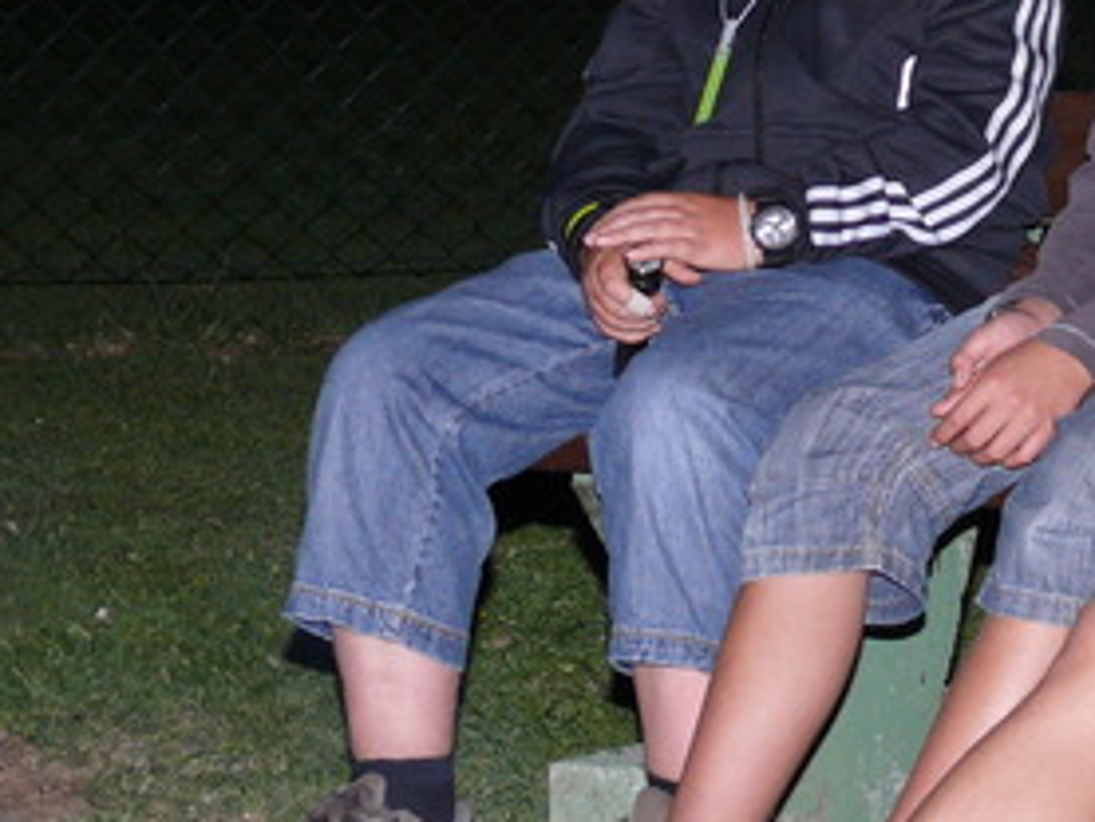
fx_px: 6298
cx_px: 1522
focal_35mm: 199
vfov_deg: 7.5
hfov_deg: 9.7
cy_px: 277
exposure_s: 1/30
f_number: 3.2
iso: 100
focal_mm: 14.7
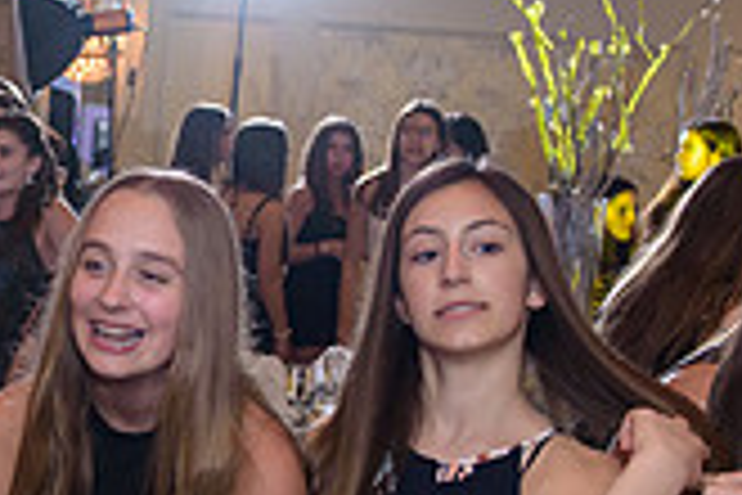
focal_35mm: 109
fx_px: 2246
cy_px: 335
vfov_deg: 12.5
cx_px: -85
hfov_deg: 18.0
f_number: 3.2
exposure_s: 1/125
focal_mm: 31
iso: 1600
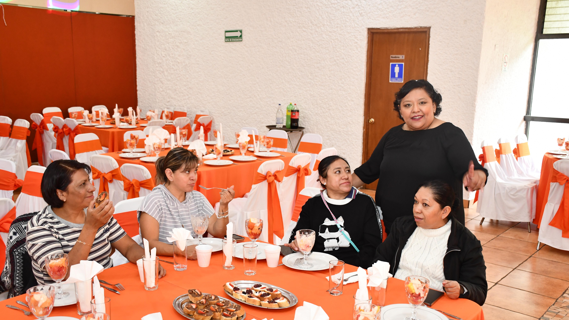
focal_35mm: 38
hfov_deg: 52.8
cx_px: 284
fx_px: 573
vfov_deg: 31.2
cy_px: 177
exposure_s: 1/60
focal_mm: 24
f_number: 4
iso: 1600
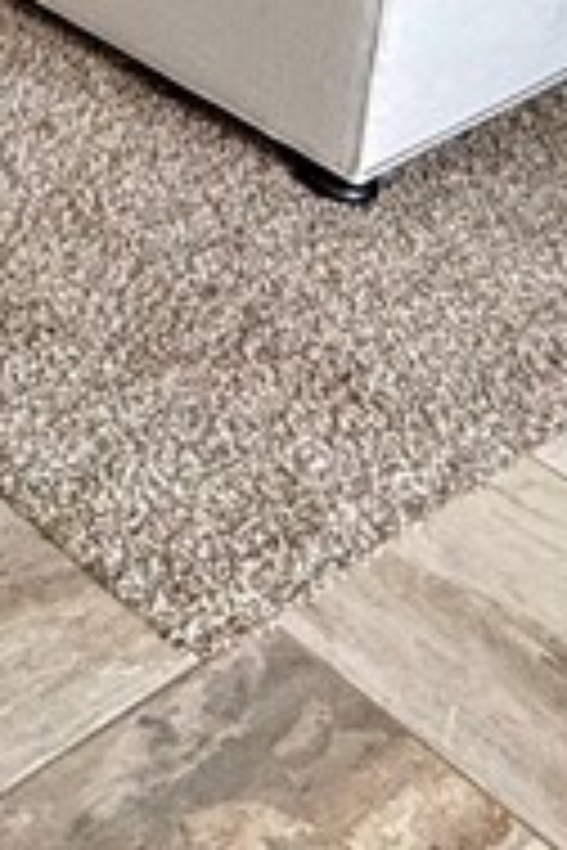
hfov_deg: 14.1
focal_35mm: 79
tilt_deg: -27.1
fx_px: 1866
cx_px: -612
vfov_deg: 23.6
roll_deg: +1.2
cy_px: -153
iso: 250
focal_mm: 2.22
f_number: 2.2
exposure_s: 1/120
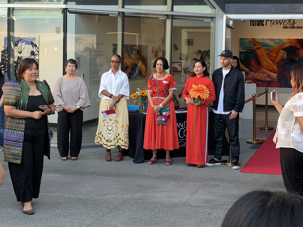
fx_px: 621
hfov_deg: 27.4
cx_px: 168
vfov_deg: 20.7
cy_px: 85
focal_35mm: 71
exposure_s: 1/157
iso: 64
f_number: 1.78
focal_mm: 6.76
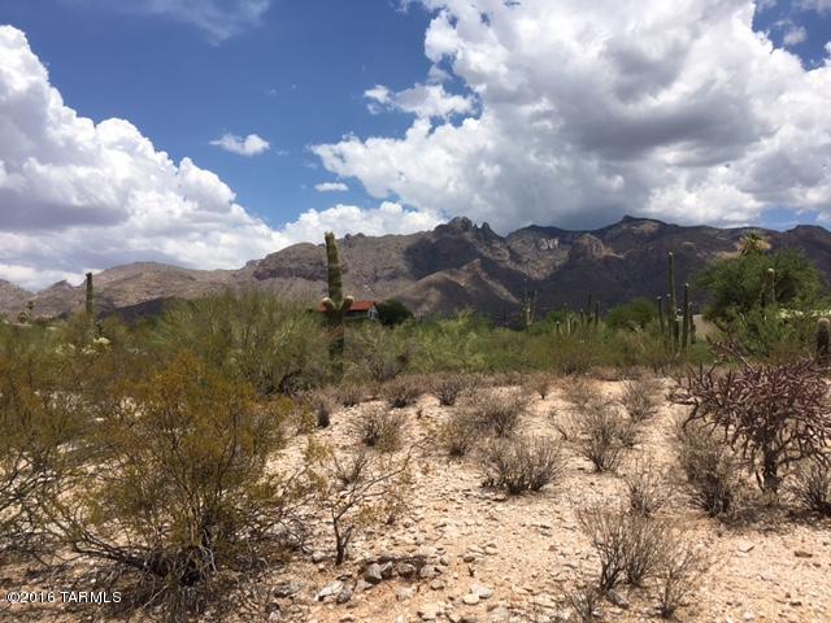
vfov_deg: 48.2
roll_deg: +1.6
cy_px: 312
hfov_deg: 61.7
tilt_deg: +2.3
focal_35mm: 29
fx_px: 696
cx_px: 416
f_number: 2.2
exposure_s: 1/2653
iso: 25
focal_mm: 4.15
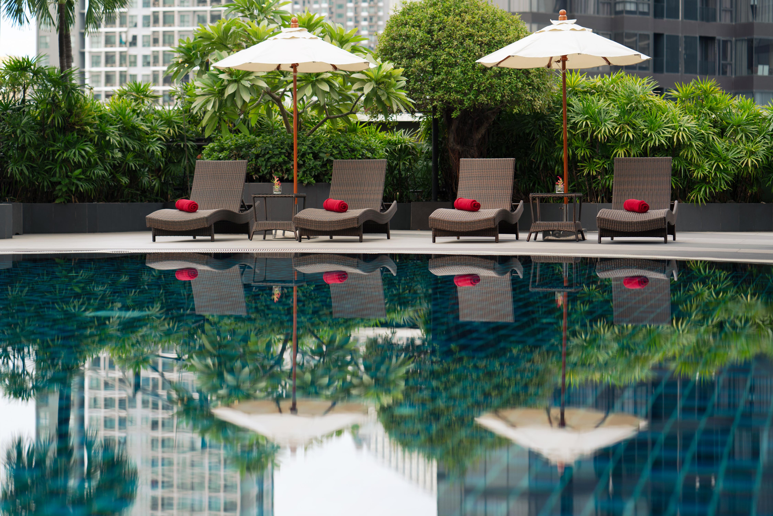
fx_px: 1825
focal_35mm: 85
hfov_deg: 23.9
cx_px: 386
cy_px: 258
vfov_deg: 16.1
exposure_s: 1/320
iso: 100
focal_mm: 85
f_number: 2.8
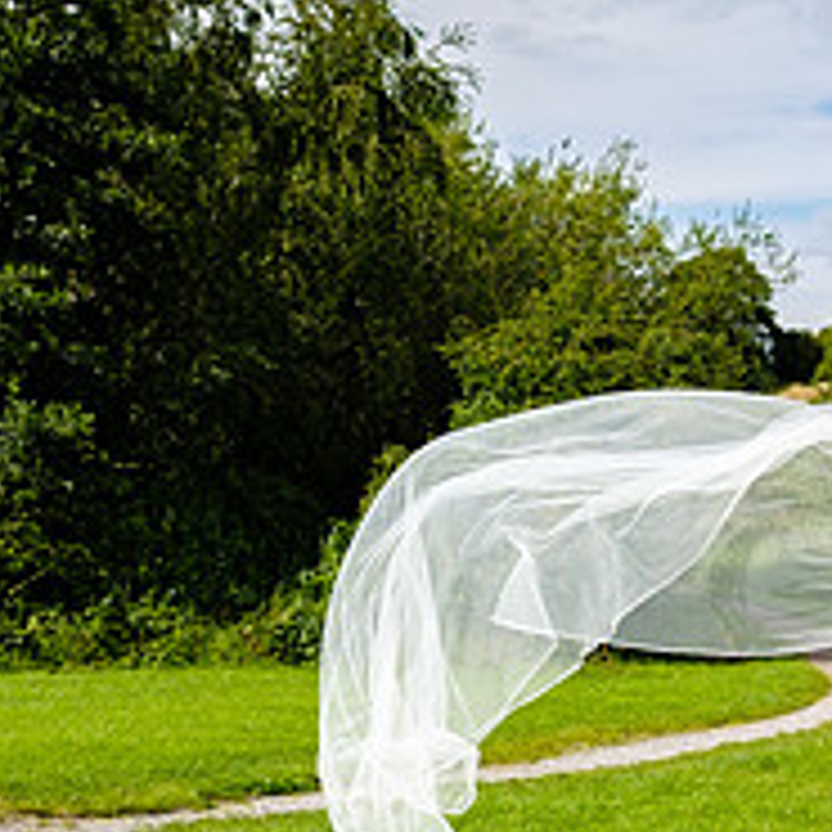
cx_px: 666
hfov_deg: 21.9
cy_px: 595
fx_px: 2121
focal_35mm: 78
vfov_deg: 22.0
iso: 160
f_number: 2.8
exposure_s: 1/2000
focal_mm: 16
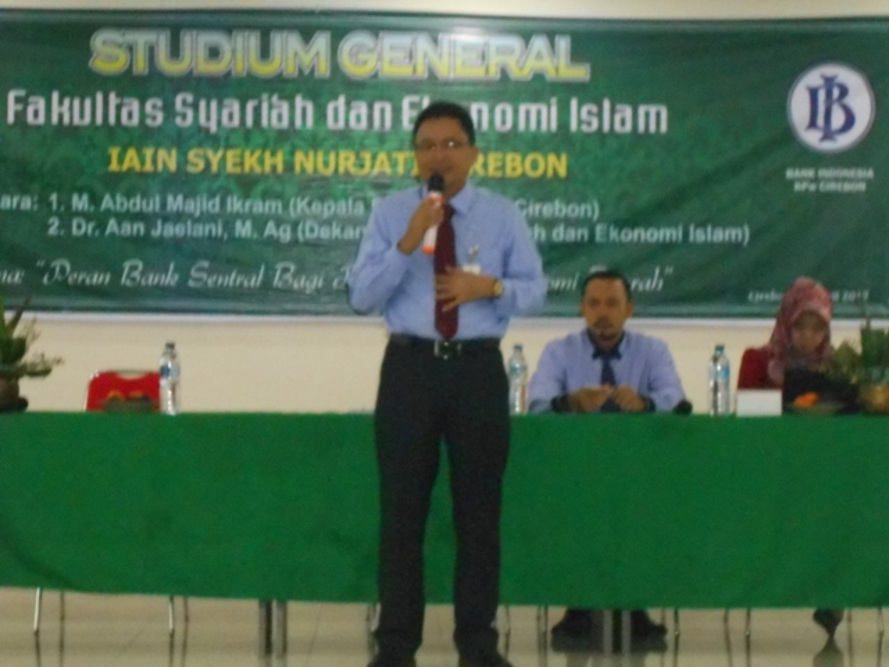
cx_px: 444
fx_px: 2542
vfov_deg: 14.9
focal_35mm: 99
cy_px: 334
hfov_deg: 19.8
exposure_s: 1/60
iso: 1600
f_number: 5.5
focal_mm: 17.6
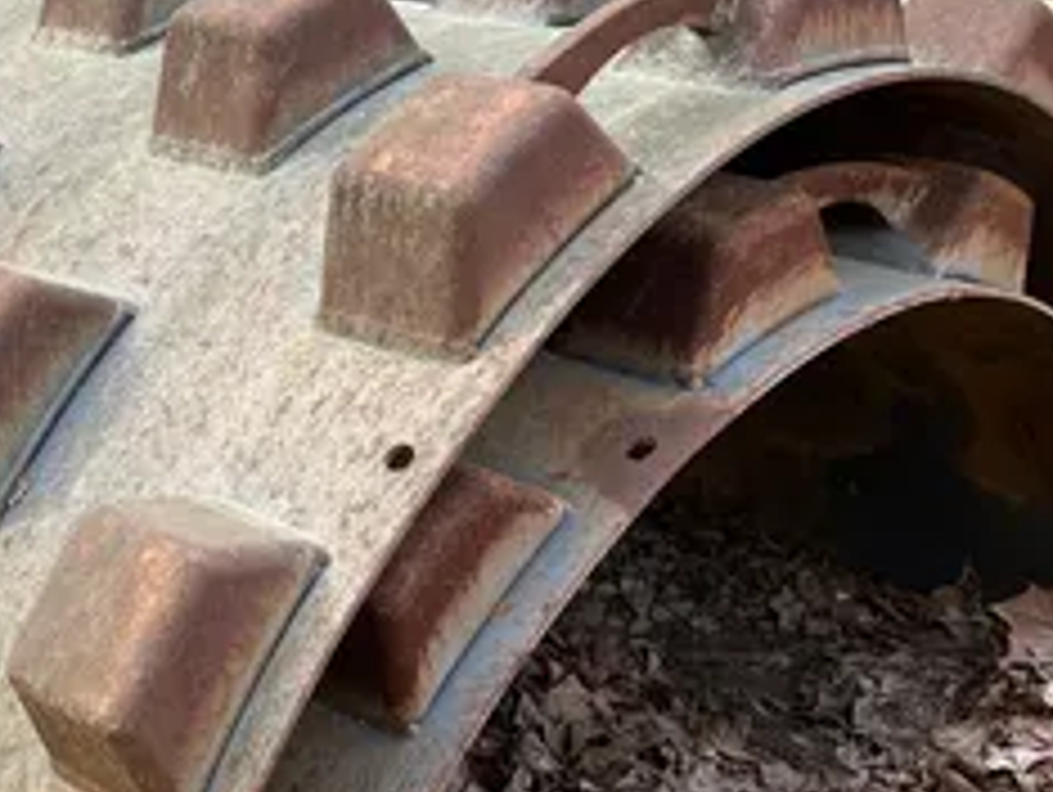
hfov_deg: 29.7
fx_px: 1857
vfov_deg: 23.8
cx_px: 22
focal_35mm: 61
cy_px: 596
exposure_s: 1/459
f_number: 1.6
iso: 50
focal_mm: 5.1
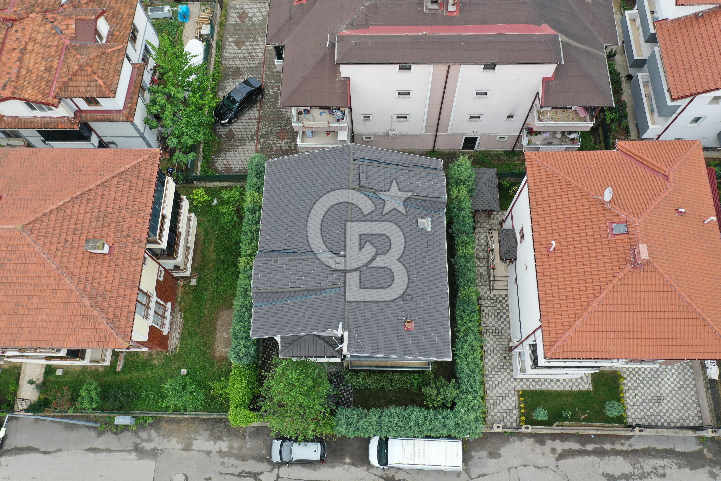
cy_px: 240
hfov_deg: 65.5
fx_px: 561
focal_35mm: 28
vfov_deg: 46.4
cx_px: 360
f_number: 4
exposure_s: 1/80
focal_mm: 10.26
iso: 100
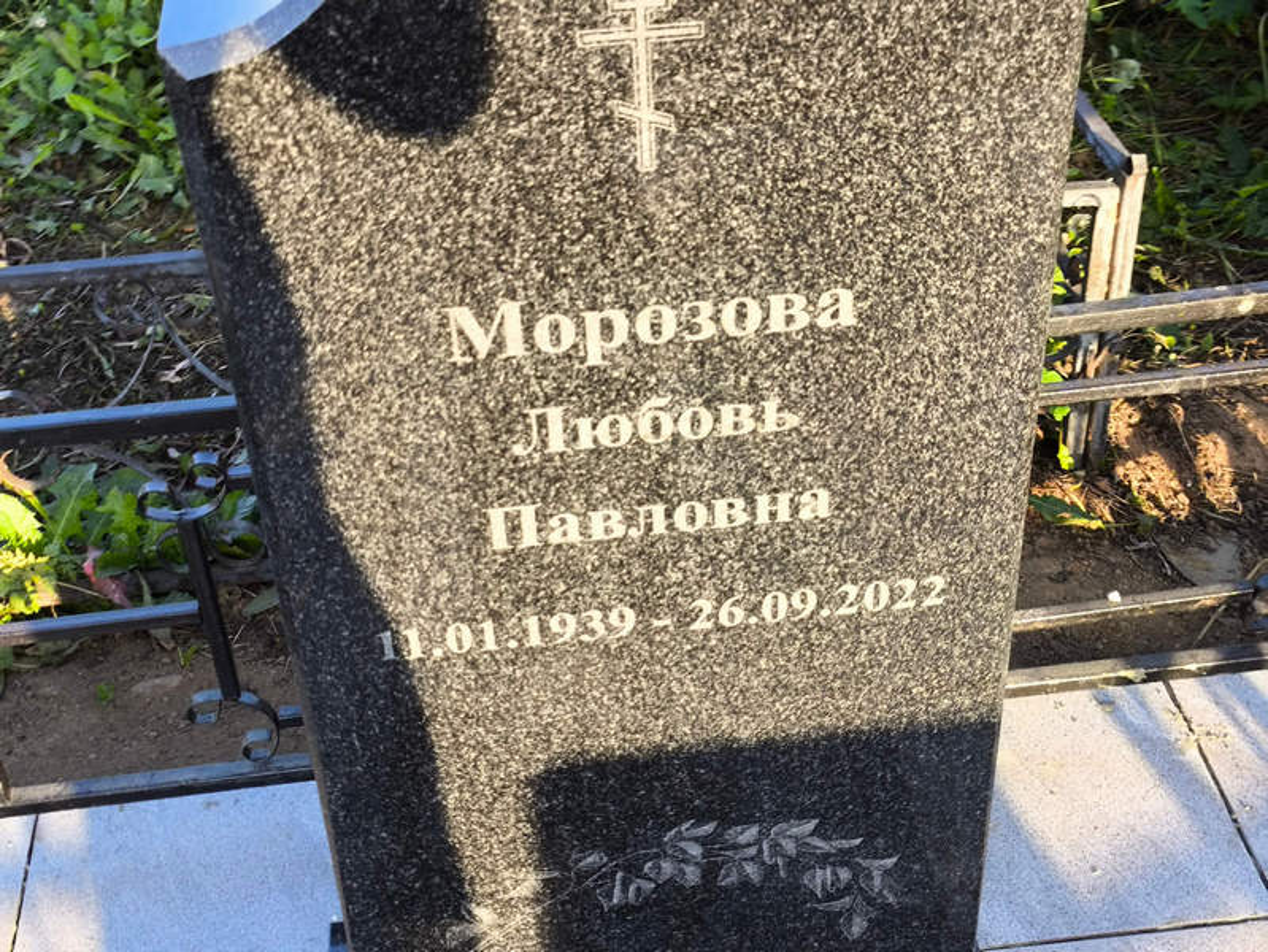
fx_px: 1832
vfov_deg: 29.1
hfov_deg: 38.2
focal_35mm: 50
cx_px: 634
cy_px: 476
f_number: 1.7
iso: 50
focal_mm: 4.71
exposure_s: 1/131
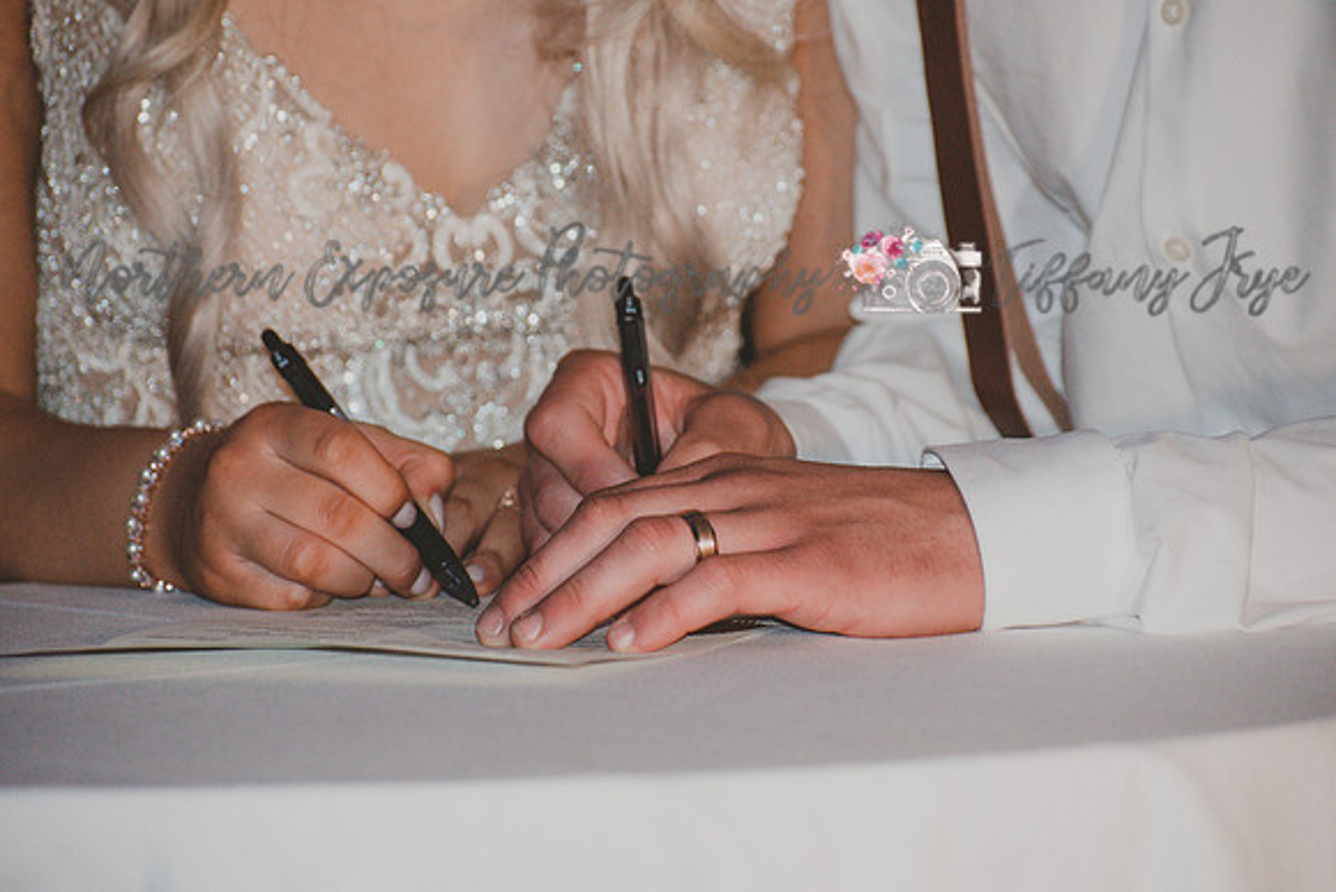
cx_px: 668
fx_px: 8073
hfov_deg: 9.5
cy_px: 446
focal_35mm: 218
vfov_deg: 6.3
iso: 2500
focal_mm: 145
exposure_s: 1/60
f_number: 4.8
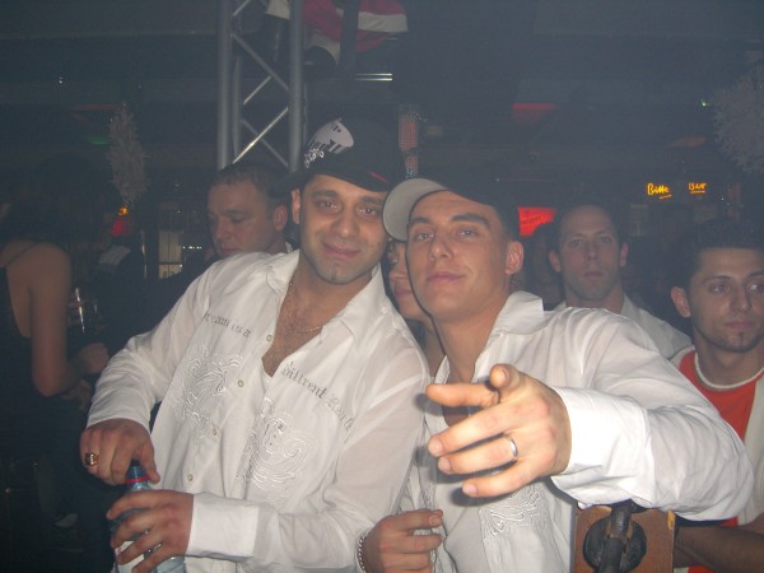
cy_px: 286
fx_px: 839
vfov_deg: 37.7
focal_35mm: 38
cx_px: 382
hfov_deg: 49.0
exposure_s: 1/60
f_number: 2.8
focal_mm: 7.9
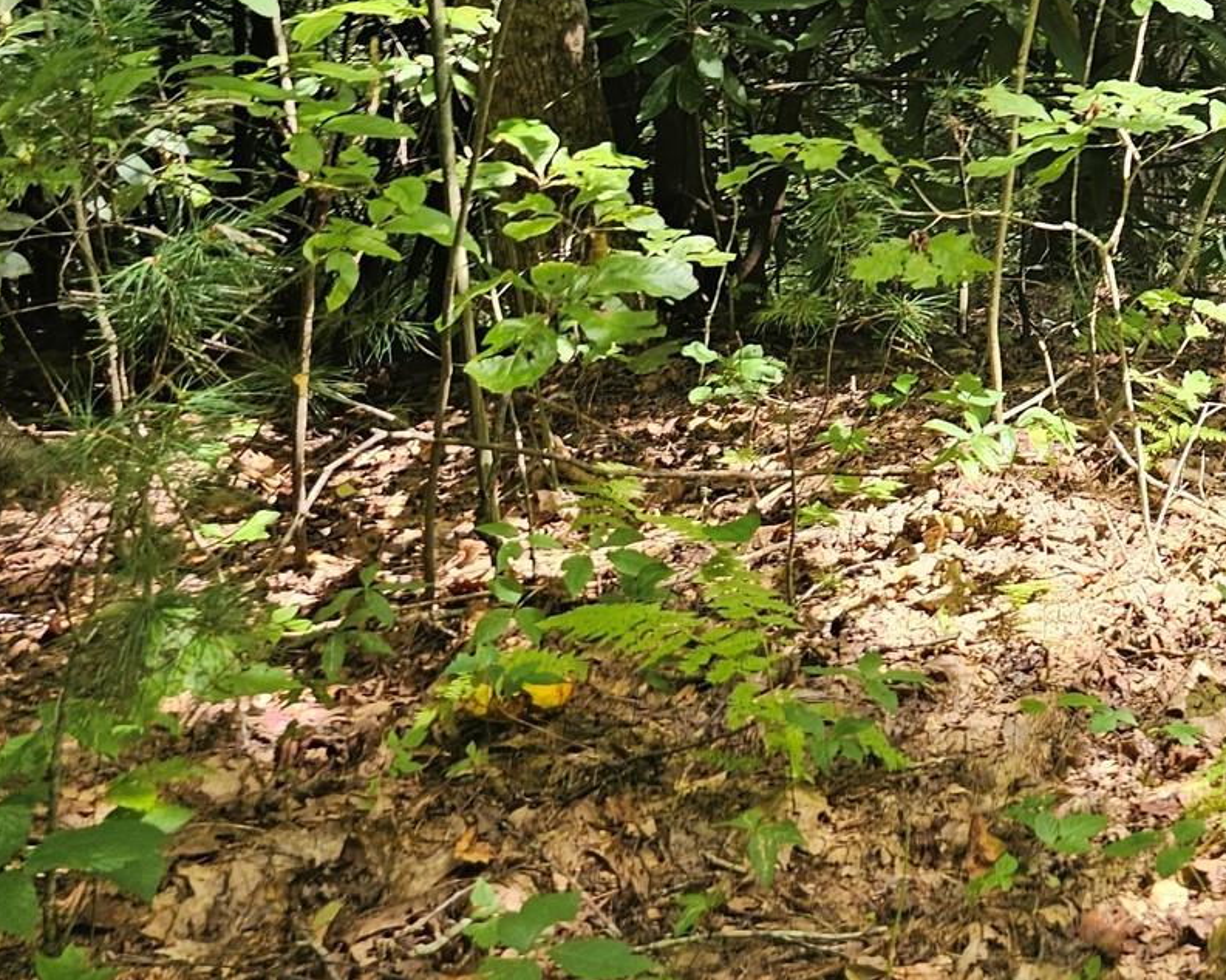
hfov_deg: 27.4
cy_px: -121
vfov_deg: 24.3
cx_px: 1577
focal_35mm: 58
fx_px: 2104
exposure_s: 1/180
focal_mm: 6.3
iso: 64
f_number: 1.7
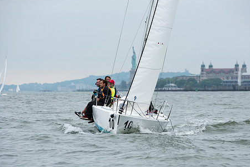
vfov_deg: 5.3
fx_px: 1799
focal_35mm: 259
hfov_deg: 7.9
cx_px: 134
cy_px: 105
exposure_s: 1/800
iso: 400
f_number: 7.1
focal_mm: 200
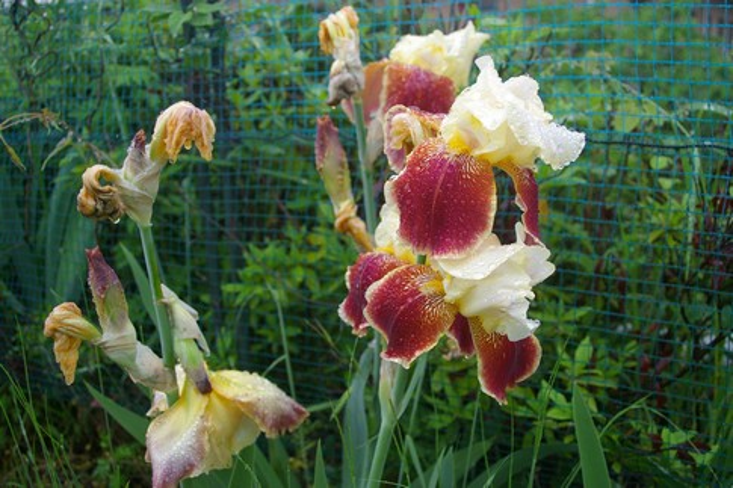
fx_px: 763
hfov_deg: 51.3
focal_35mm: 38
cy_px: 244
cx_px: 366
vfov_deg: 35.5
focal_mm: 25
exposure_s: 1/90
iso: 200
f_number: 6.7
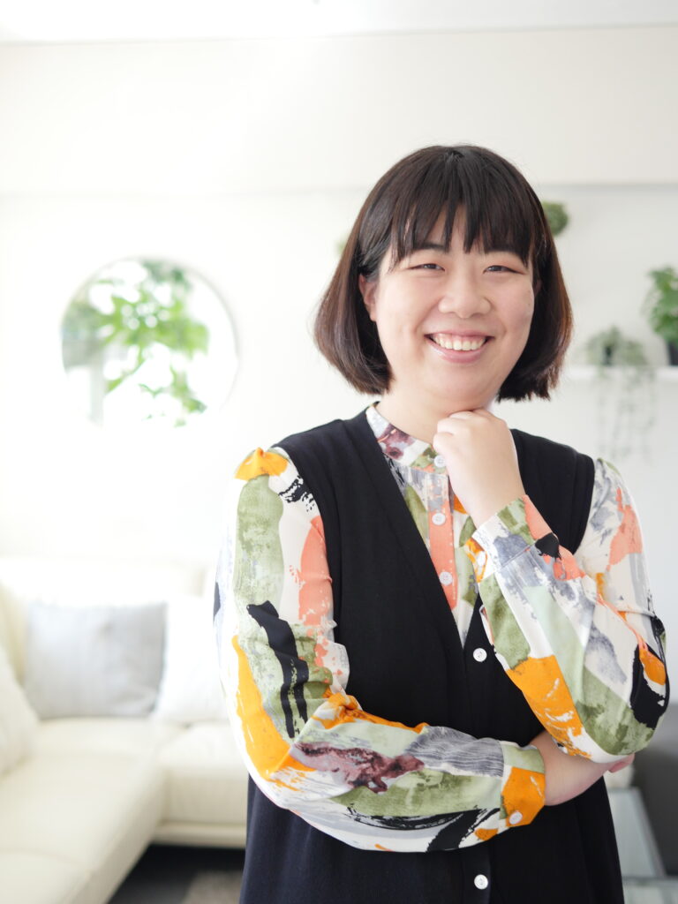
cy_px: 452
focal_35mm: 50
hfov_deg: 29.1
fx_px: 1306
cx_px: 339
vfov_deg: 38.2
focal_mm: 25
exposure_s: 1/125
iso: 400
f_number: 2
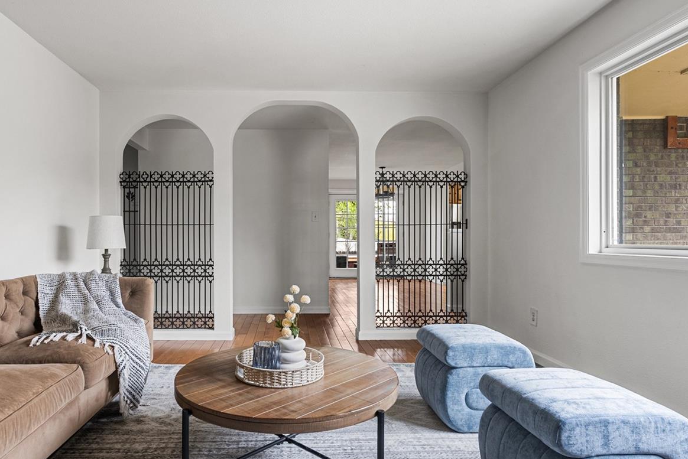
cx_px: 293
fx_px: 421
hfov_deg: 78.1
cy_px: 240
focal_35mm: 22
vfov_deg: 57.2
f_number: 8
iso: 200
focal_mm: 16
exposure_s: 1.6
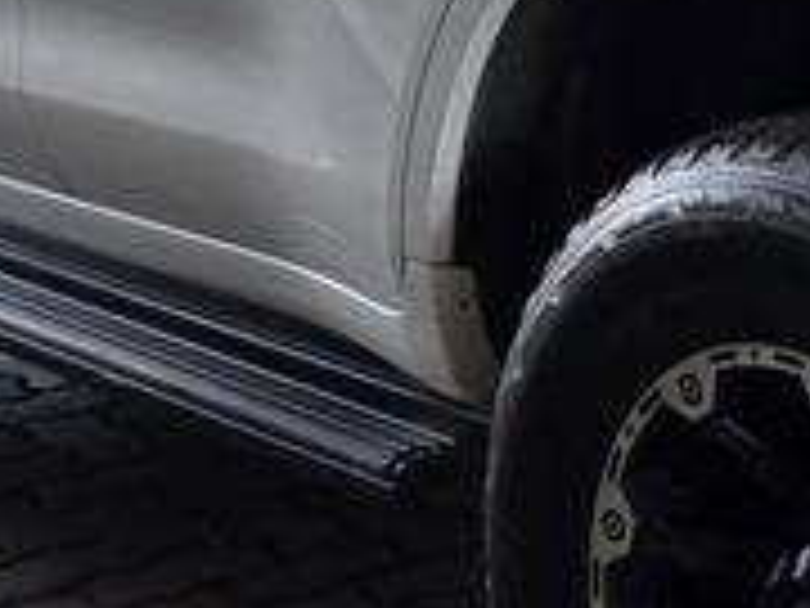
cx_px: 1246
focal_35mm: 131
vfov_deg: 11.2
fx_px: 3065
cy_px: 5
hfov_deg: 14.0
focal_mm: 6.25
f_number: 1.7
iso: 50
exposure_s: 1/180
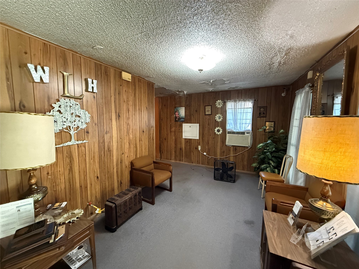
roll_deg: -0.8
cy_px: 134
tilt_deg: -5.8
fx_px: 145
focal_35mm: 14
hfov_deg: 102.1
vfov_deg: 85.7
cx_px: 180
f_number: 2.2
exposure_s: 1/60
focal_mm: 2.22
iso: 1250
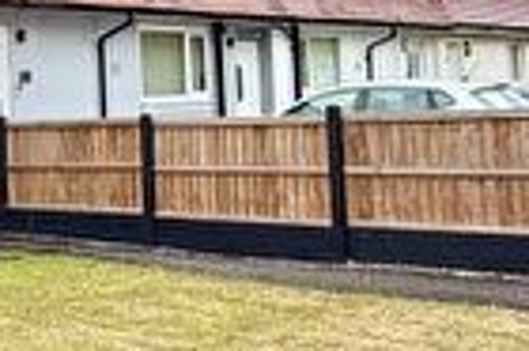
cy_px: 32
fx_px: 1071
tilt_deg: +3.2
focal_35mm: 73
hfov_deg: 26.0
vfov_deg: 18.3
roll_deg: +2.4
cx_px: -23
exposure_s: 1/970
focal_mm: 2.22
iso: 32
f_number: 2.2
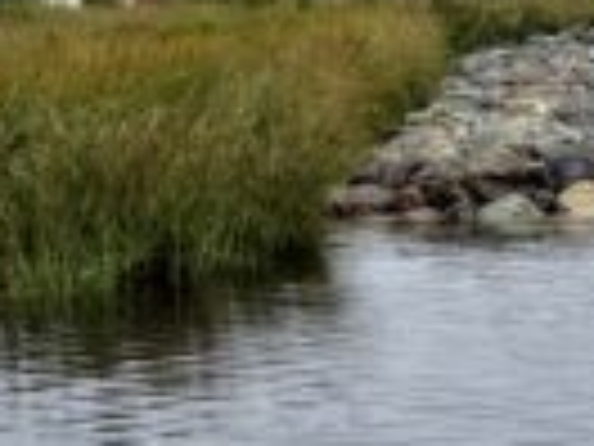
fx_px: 2488
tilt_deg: -3.0
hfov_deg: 13.5
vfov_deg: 10.2
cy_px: 99
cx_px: 482
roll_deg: +0.9
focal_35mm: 145
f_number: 1.78
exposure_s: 1/3891
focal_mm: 6.76
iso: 80
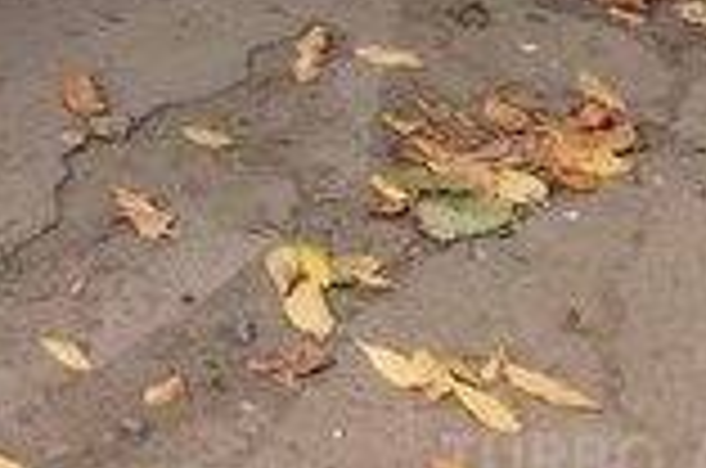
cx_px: -684
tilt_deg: -14.3
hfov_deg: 13.8
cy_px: -574
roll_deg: +1.1
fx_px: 2486
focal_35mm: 127
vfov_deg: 9.7
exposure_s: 1/359
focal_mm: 4.15
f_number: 2.2
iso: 32
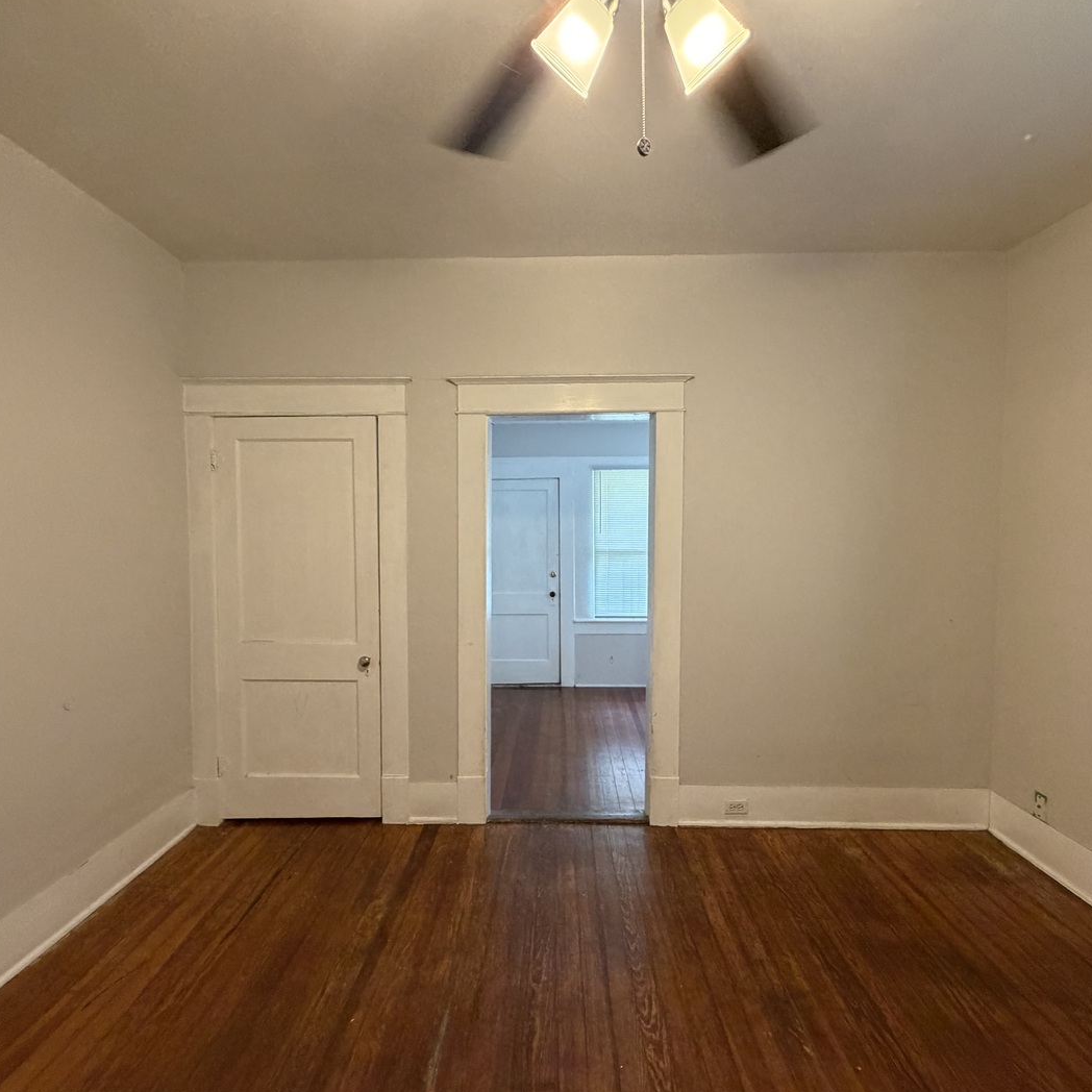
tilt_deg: -2.2
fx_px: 607
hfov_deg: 84.0
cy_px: 550
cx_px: 554
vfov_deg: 84.0
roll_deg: -0.2
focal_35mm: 17
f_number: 2.2
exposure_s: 1/60
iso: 500
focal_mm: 2.22
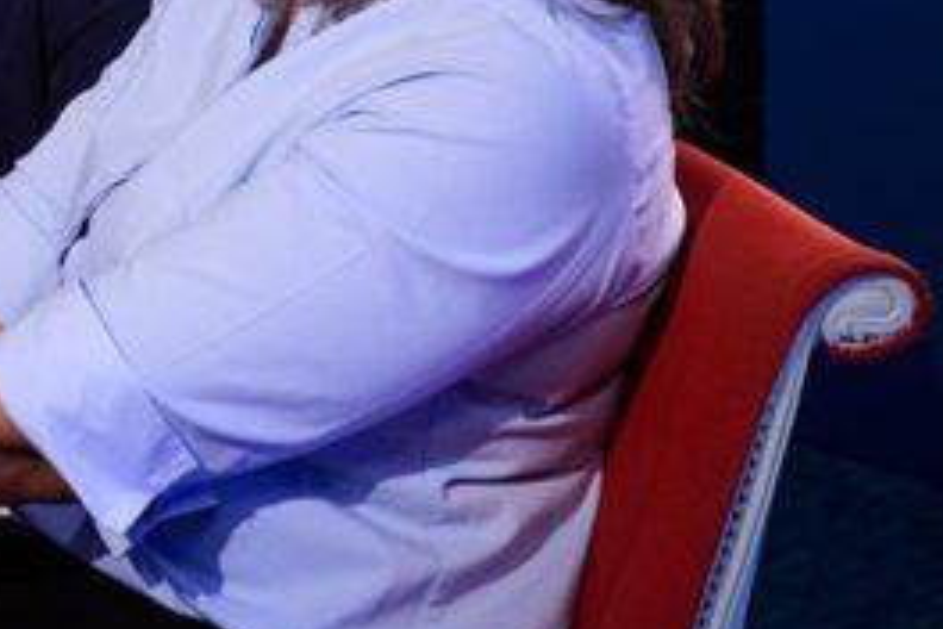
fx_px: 3248
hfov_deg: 15.1
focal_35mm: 124
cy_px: -356
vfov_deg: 10.6
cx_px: -550
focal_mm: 38
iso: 400
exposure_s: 1/20
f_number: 5.6
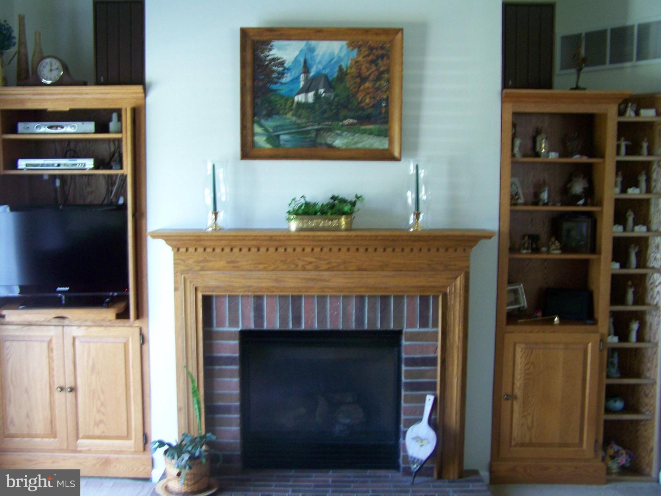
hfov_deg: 49.0
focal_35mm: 38
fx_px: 726
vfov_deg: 37.7
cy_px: 248
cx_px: 330
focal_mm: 6.3
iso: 160
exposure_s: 1/13
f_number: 2.8
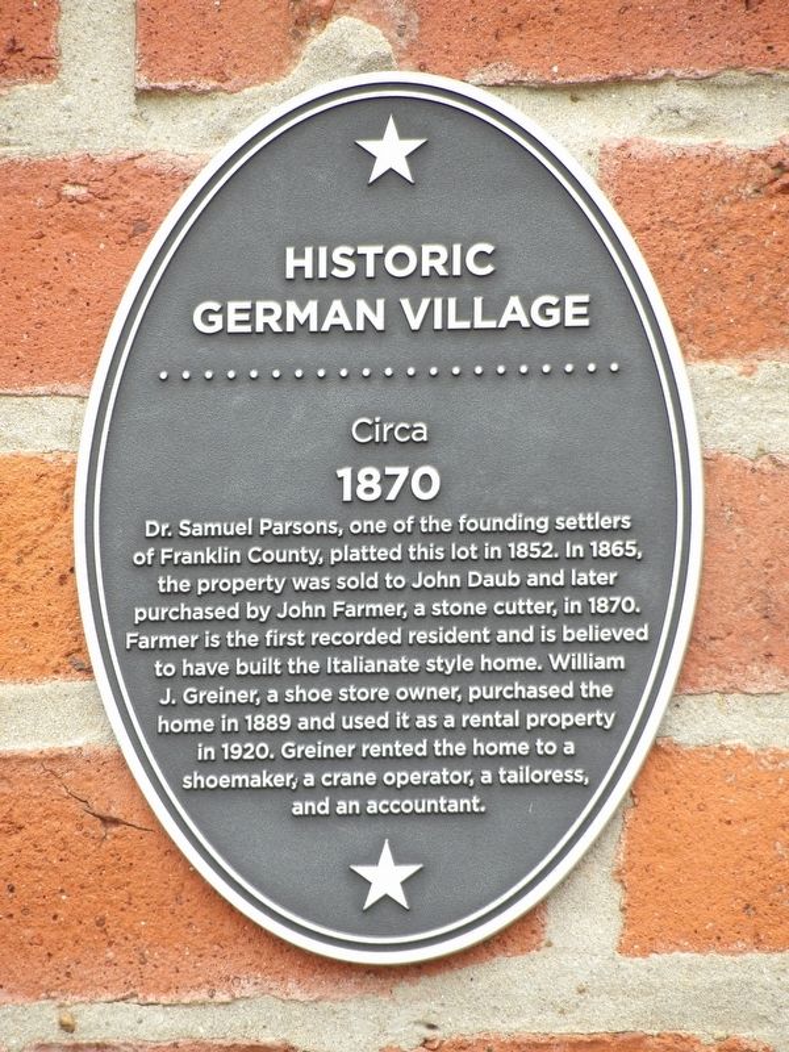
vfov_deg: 2.3
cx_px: 394
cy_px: 526
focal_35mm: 848
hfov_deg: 1.8
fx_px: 25771
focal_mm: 152.1
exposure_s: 1/100
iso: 162
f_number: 4.8
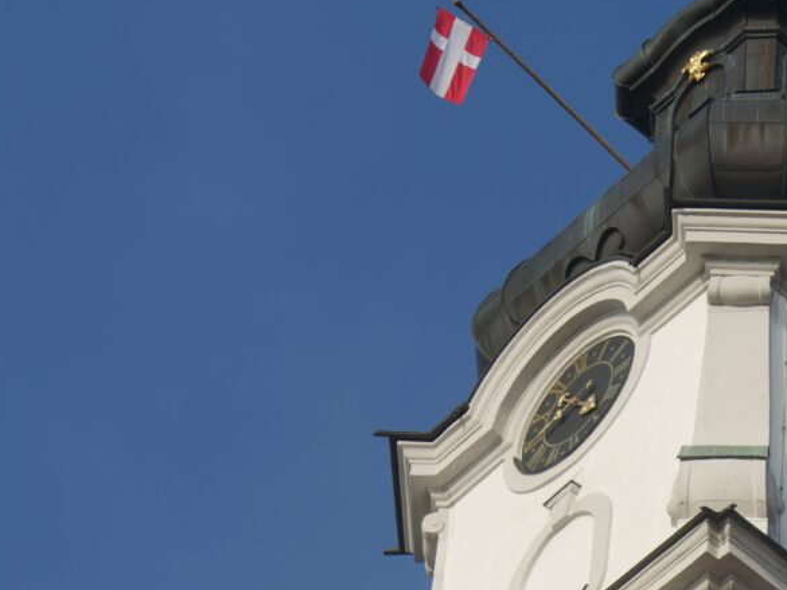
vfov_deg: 7.5
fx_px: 4480
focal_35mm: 197
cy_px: 260
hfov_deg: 10.0
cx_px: 457
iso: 200
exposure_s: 1/400
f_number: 8
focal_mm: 75
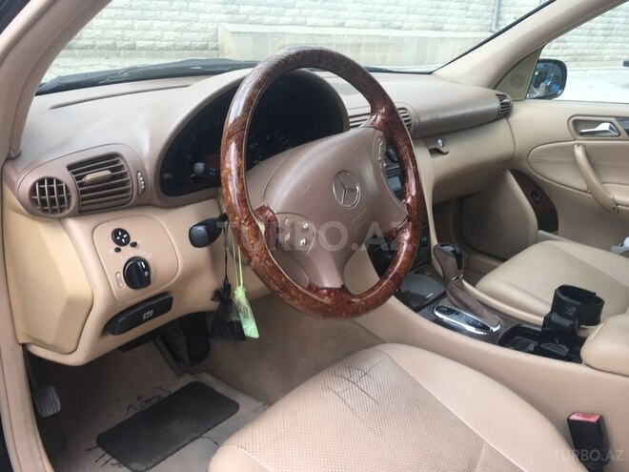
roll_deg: -2.9
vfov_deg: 48.2
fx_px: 527
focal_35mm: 29
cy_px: 236
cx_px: 314
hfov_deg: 61.7
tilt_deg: -25.8
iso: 32
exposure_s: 1/50
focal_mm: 4.15
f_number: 2.2
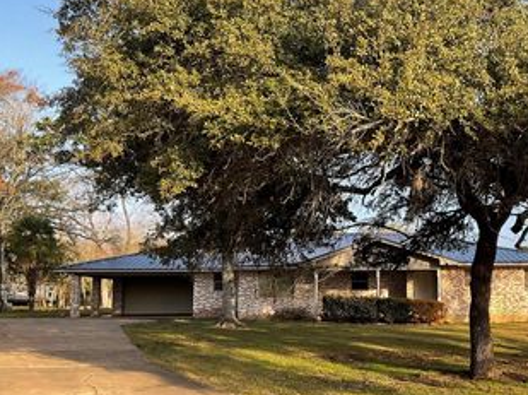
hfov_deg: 39.8
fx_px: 716
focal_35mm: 47
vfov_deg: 30.8
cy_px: 215
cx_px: 369
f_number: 1.8
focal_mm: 3
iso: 16
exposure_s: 1/478
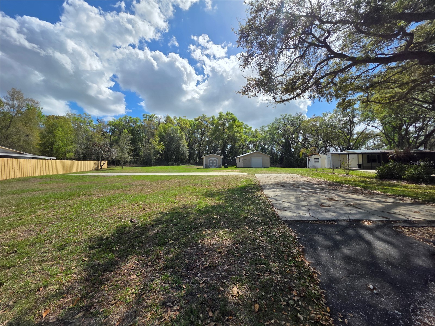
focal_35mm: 13
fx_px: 163
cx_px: 218
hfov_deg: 106.2
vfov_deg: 89.9
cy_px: 163
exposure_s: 1/3628
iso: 40
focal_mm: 2.2
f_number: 1.9
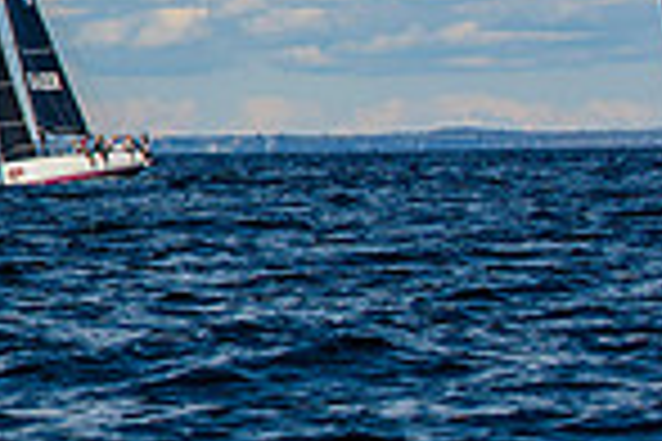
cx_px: -1030
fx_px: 7704
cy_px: -63
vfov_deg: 3.3
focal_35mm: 419
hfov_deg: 4.8
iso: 250
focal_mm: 80
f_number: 5.6
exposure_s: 1/2000
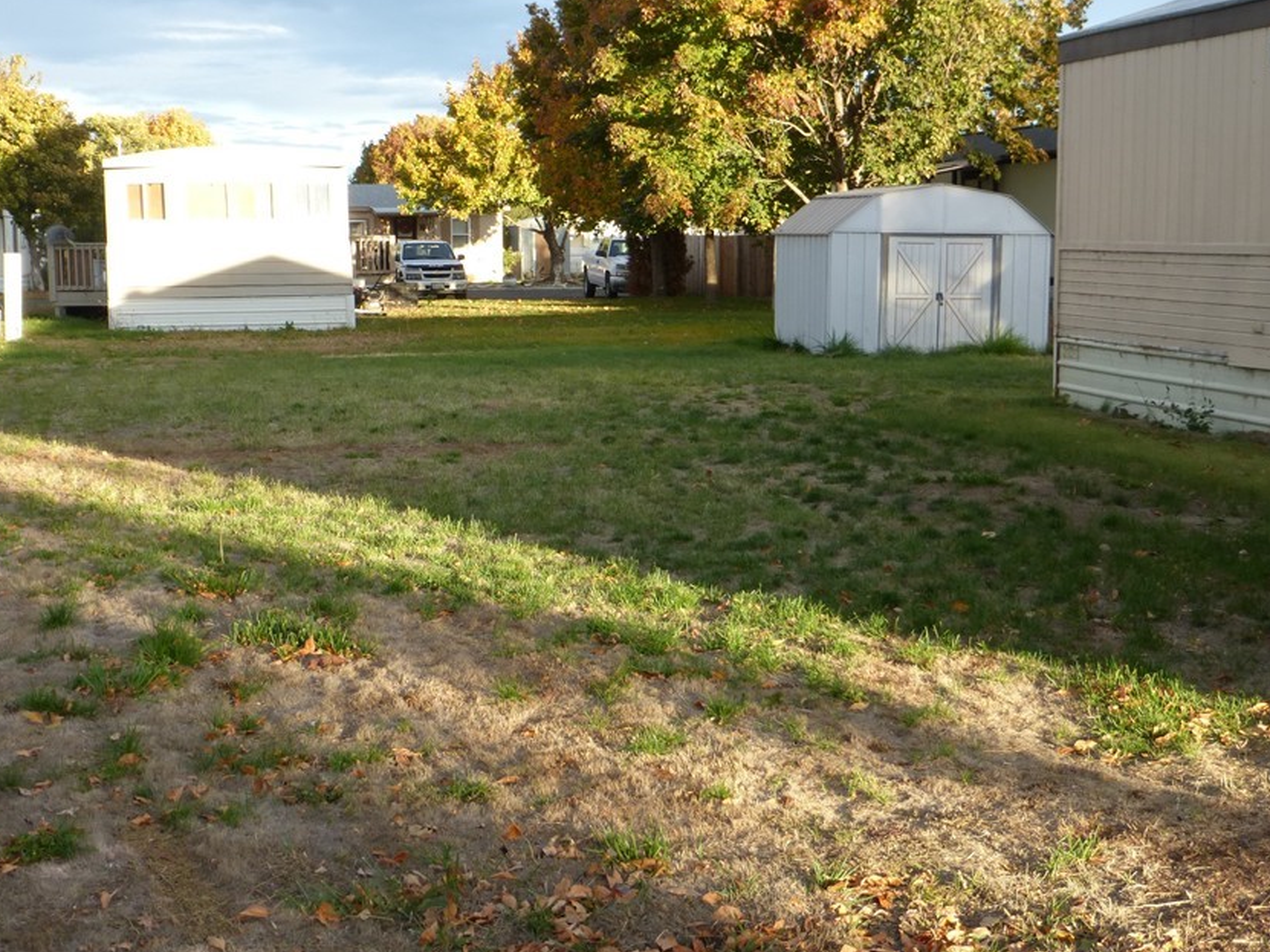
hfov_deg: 36.2
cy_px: 516
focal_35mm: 53
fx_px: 1944
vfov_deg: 27.5
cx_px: 663
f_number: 3.9
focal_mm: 7.4
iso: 100
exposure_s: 1/125
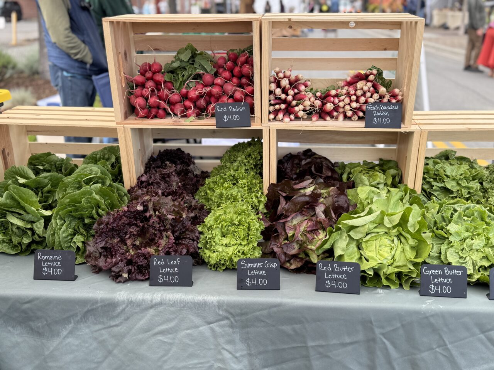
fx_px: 343
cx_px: 247
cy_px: 185
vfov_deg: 56.8
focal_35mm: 24
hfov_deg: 71.6
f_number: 1.78
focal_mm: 6.76
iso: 80
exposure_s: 1/621
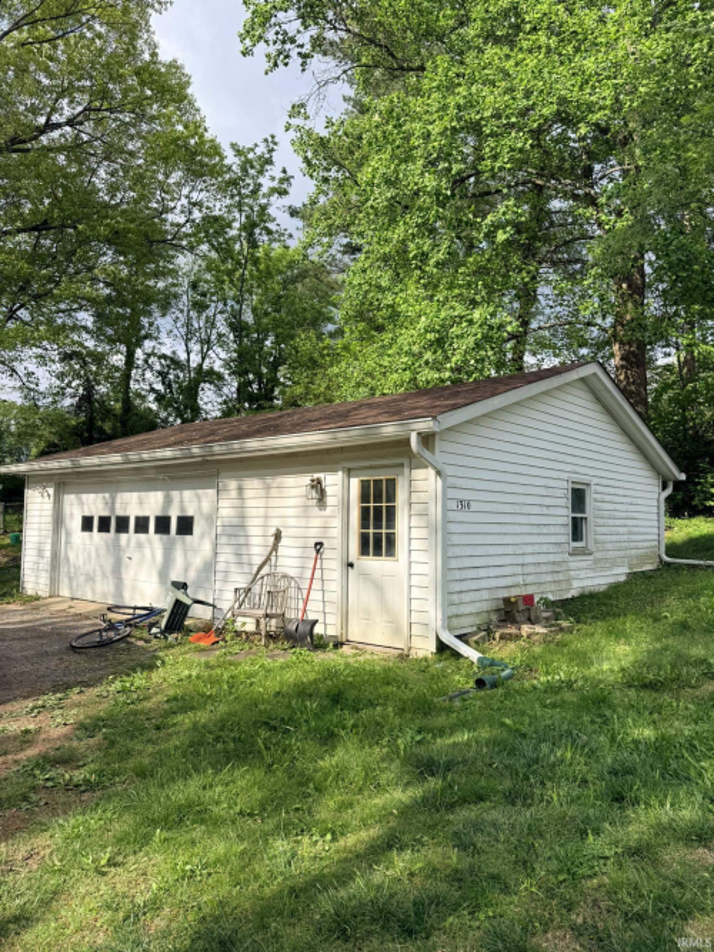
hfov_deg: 56.8
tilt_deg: +5.4
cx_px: 357
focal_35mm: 24
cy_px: 476
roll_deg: -1.1
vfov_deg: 71.6
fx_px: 660
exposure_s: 1/2703
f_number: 1.78
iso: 80
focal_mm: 6.76
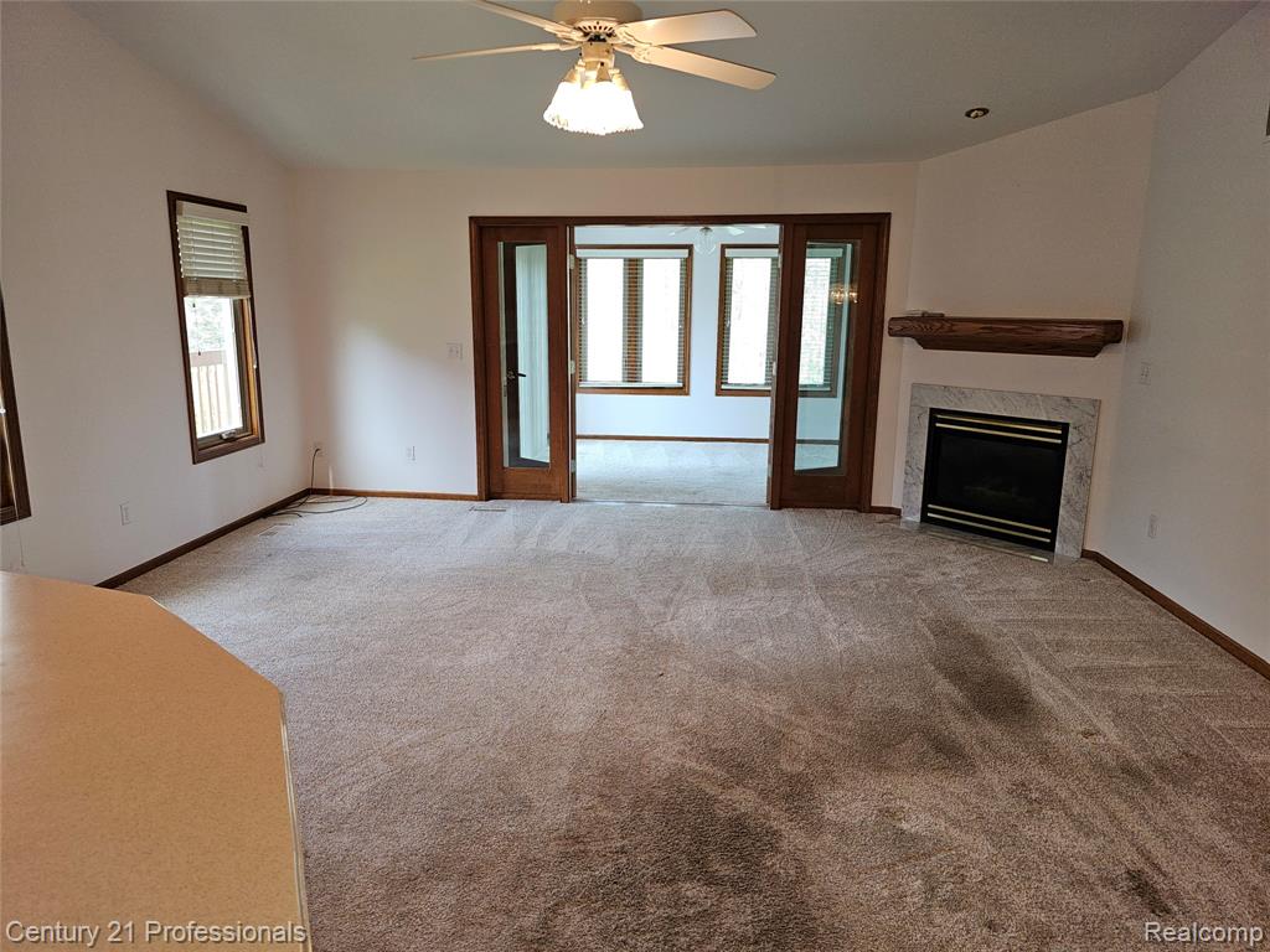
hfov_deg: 73.9
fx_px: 844
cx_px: 635
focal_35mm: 23
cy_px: 476
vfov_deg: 58.9
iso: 80
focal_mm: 6.3
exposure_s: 1/60
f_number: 1.7
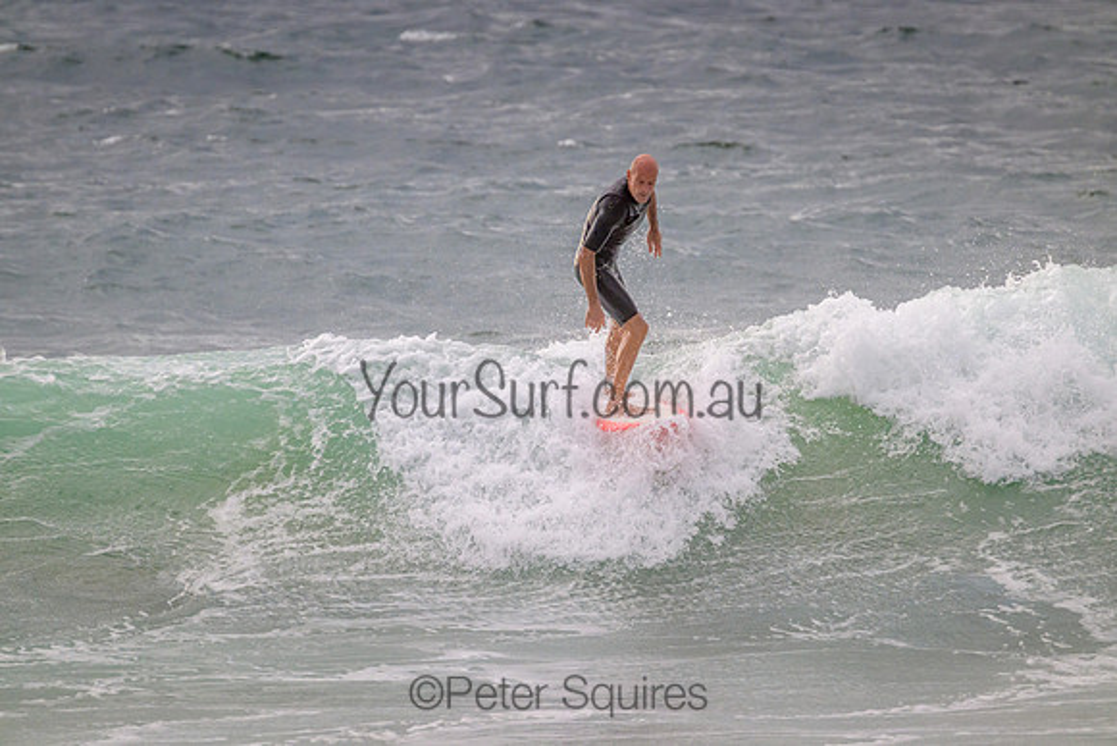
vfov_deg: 1.7
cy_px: 373
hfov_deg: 2.6
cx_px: 558
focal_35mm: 800
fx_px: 24827
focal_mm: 800
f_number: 11
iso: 1600
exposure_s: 1/2000
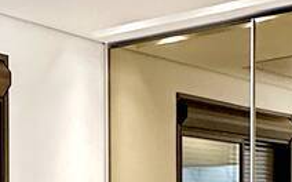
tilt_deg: -2.4
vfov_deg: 12.3
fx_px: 803
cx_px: -33
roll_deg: +0.5
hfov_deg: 19.7
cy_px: 266
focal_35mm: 101
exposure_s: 1/60
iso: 400
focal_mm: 2.22
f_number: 2.2
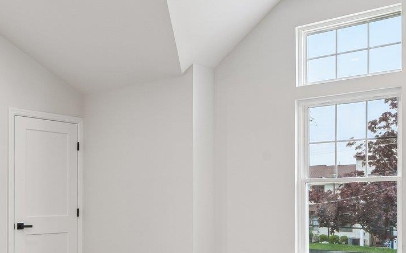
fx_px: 520
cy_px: 188
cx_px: 227
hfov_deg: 42.6
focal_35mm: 47
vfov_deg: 27.1
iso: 250
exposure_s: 1/25
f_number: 9
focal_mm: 16
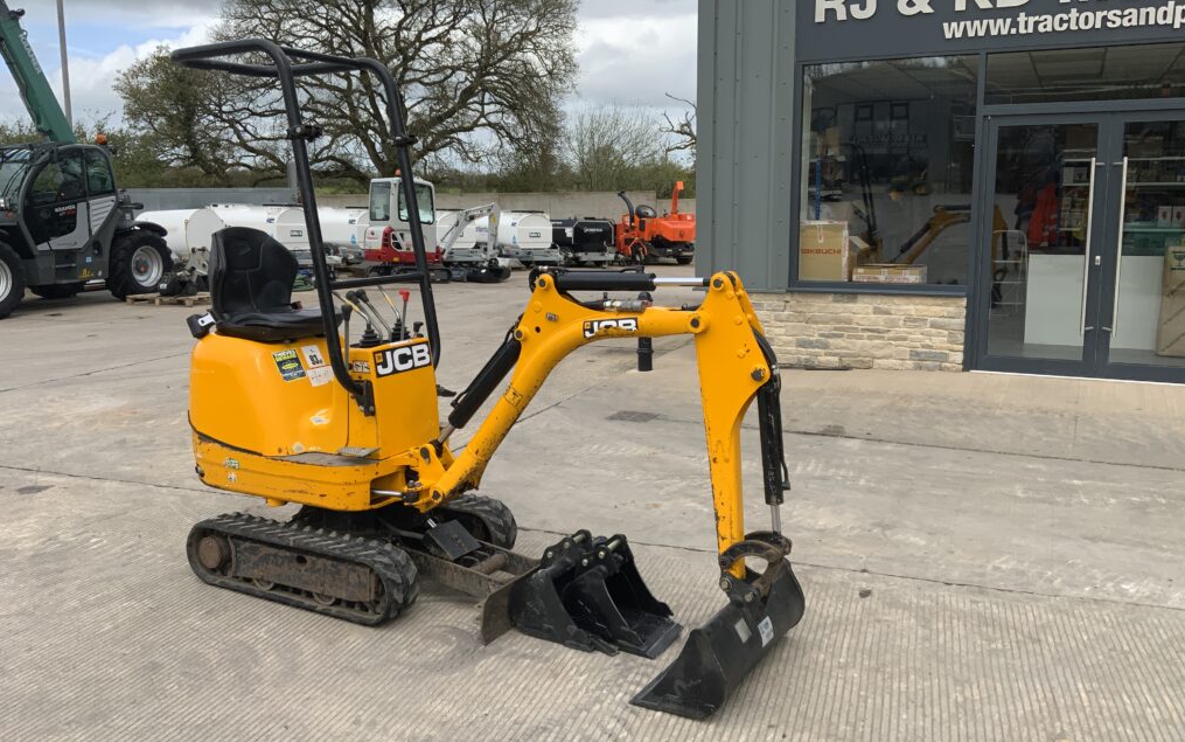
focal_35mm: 31
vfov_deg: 40.6
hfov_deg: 61.2
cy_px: 349
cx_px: 590
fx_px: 1001
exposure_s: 1/1076
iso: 16
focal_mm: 3
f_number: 1.8
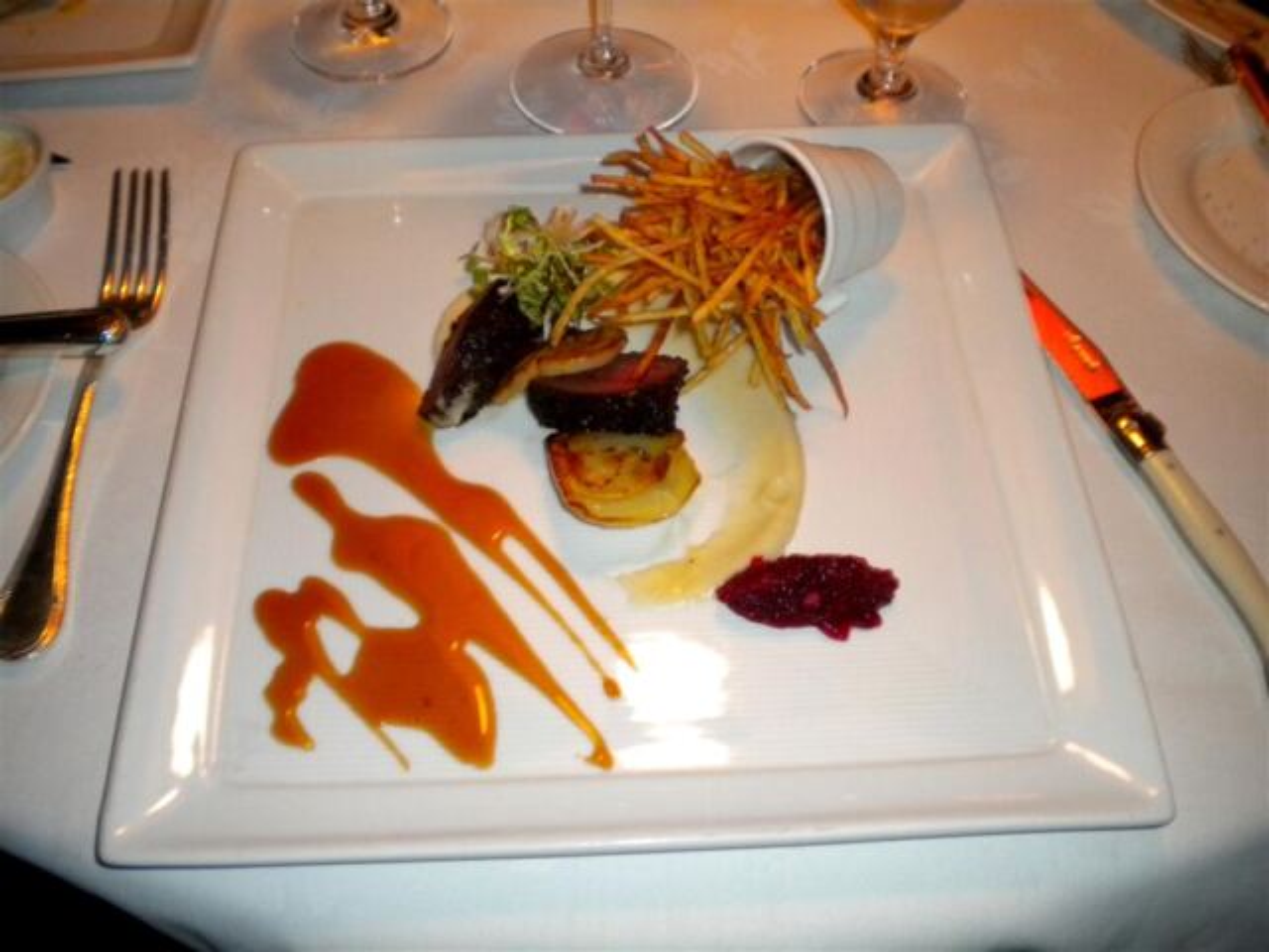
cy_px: 476
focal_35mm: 35
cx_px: 634
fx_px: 1283
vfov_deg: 40.7
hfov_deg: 52.6
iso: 400
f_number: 3.1
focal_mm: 6.3
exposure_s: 1/30
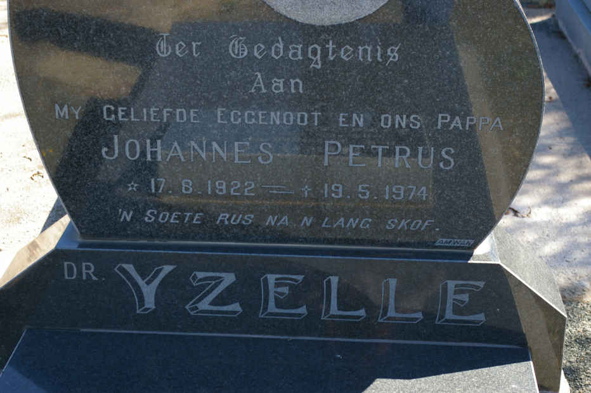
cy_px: 196
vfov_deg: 18.2
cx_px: 296
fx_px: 1230
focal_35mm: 75
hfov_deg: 27.0
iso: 200
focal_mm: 50
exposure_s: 1/125
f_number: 6.7
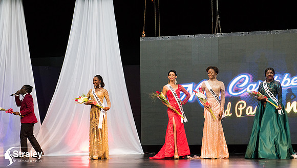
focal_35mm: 67
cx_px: 155
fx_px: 532
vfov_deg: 17.9
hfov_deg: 31.2
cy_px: 103
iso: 4000
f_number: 5
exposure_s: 1/160
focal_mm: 60
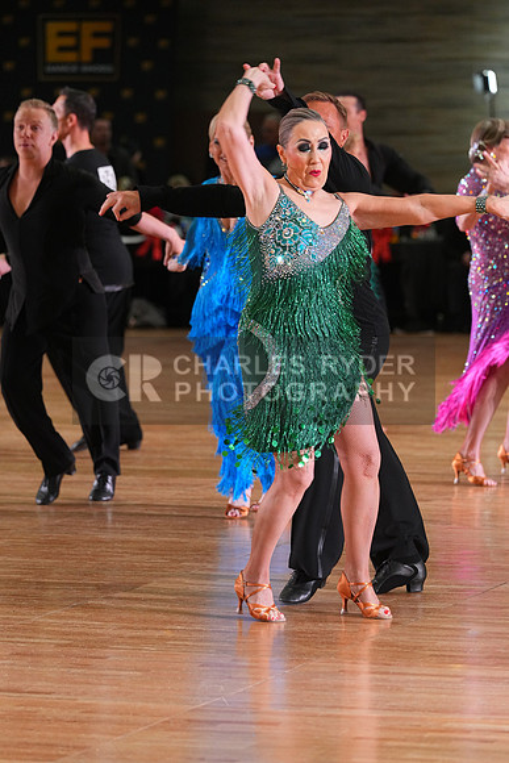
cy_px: 382
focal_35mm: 200
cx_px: 254
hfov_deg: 6.9
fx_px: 4239
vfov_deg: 10.3
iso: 2500
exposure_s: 1/200
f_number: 5
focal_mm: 200
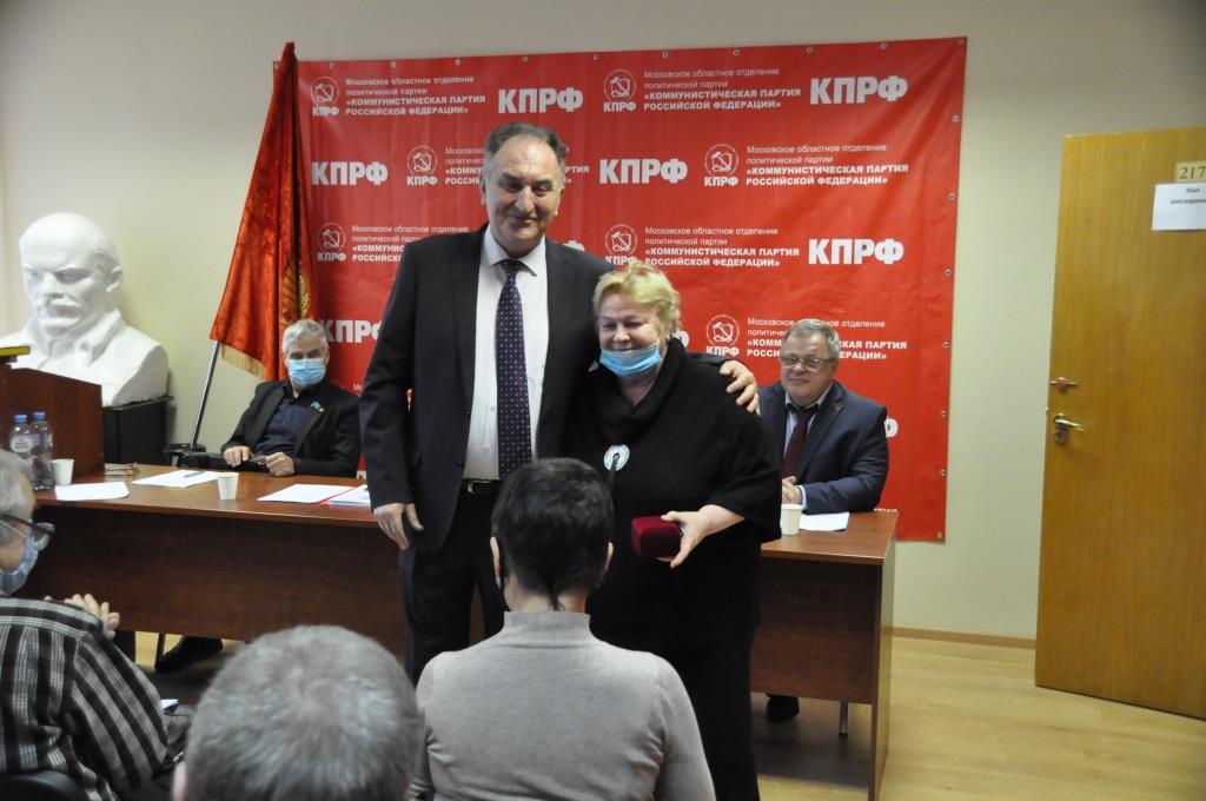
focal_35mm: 39
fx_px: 1305
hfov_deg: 49.6
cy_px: 400
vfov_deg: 34.1
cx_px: 603
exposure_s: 1/100
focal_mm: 26
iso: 3200
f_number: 5
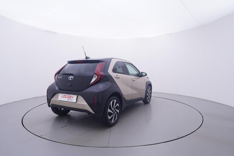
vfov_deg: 56.2
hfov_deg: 77.3
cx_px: 117
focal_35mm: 22
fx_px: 146
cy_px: 78
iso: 200
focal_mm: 15
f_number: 5
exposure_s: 1/80
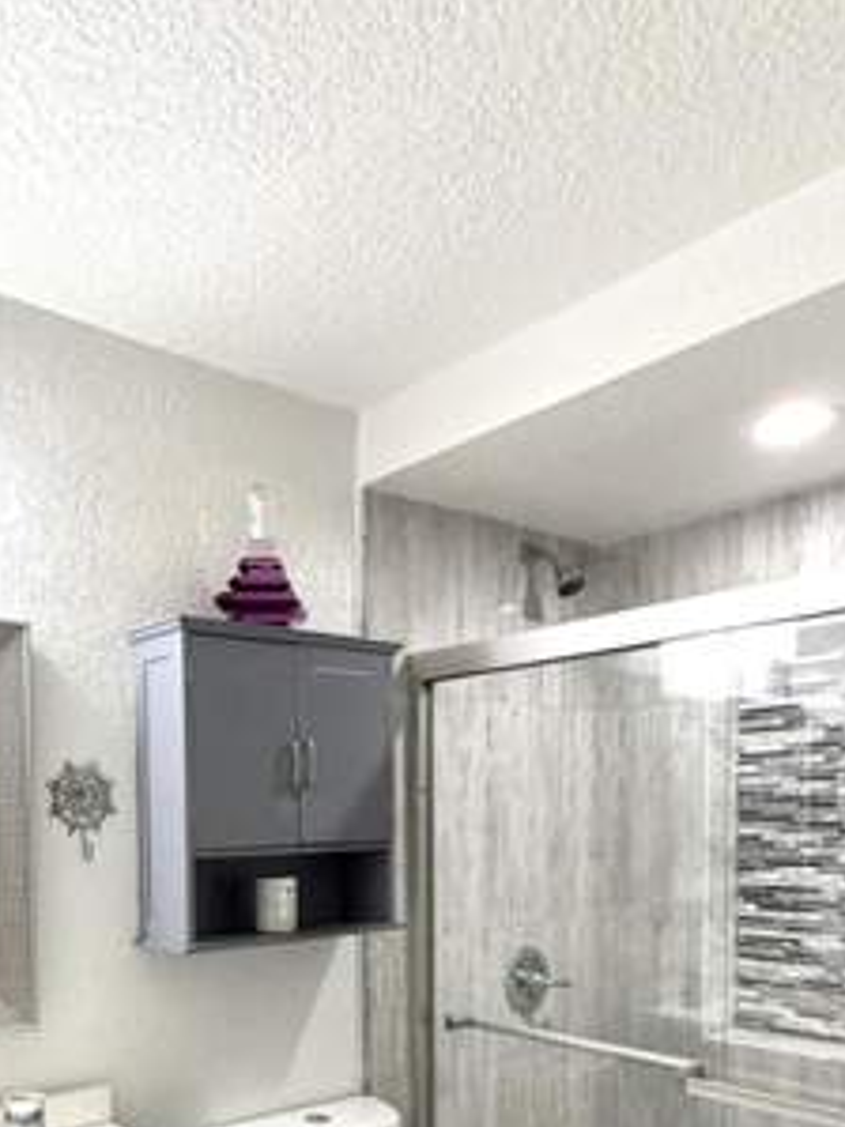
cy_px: 867
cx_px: 257
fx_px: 977
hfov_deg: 45.8
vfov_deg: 56.5
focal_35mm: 30
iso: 250
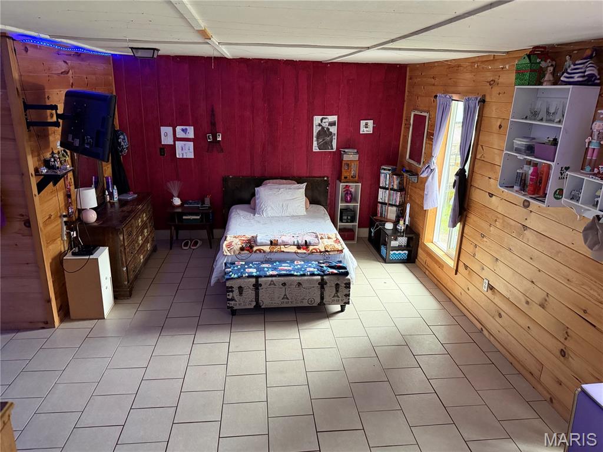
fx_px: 418
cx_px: 302
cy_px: 226
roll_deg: -1.6
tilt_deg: -18.3
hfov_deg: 71.6
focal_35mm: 24
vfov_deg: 56.8
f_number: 1.78
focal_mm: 6.76
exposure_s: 1/60
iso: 800
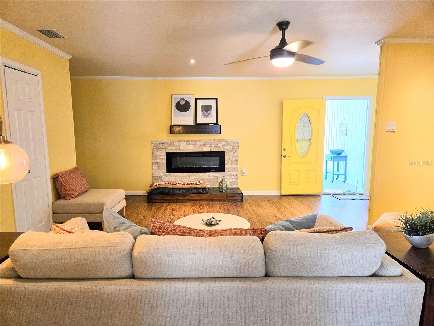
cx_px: 217
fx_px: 288
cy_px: 163
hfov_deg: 73.9
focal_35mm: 23
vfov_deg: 58.9
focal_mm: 5.4
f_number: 1.8
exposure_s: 1/120
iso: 200
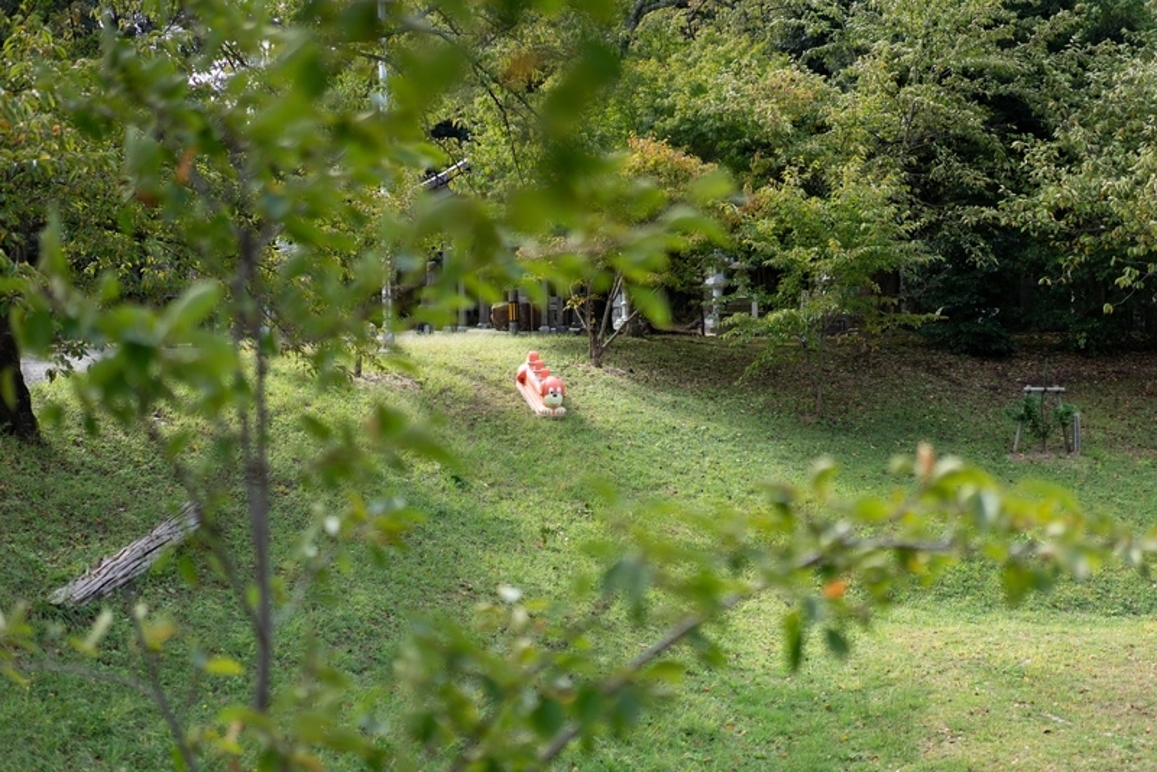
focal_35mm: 55
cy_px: 386
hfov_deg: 36.2
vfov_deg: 24.6
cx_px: 578
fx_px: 1768
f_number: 1.8
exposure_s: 1/4000
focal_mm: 55
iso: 400
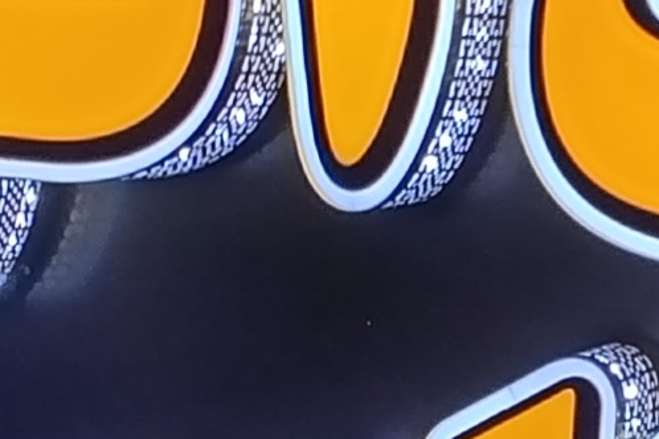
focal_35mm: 109
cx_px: 717
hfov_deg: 18.1
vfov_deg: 12.4
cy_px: 471
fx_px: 1995
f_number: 2.2
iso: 50
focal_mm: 1.65
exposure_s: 1/239
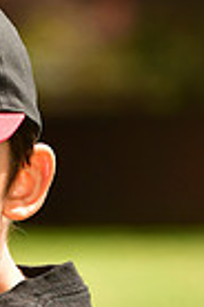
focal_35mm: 849
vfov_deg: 2.4
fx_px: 7217
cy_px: 356
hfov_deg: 1.6
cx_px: -74
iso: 200
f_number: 5
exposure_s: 1/640
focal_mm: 135
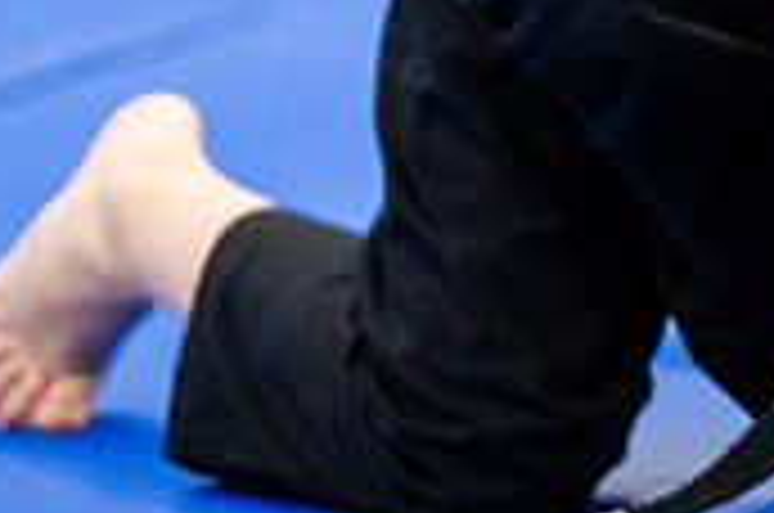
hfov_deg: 3.5
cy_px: -115
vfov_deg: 2.3
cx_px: 1134
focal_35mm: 585
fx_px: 12554
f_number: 2.8
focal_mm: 173
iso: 4000
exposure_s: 1/640
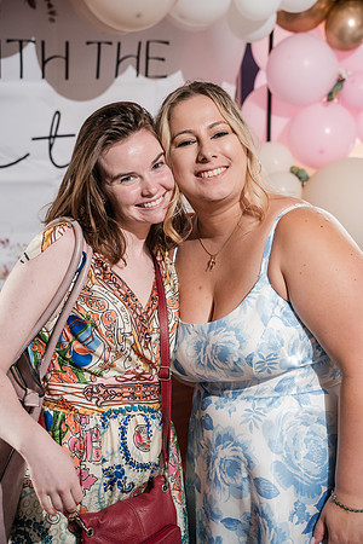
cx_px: 182
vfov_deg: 31.4
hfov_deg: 21.2
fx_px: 968
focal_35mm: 64
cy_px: 272
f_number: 4
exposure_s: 1/250
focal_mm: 64
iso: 3200
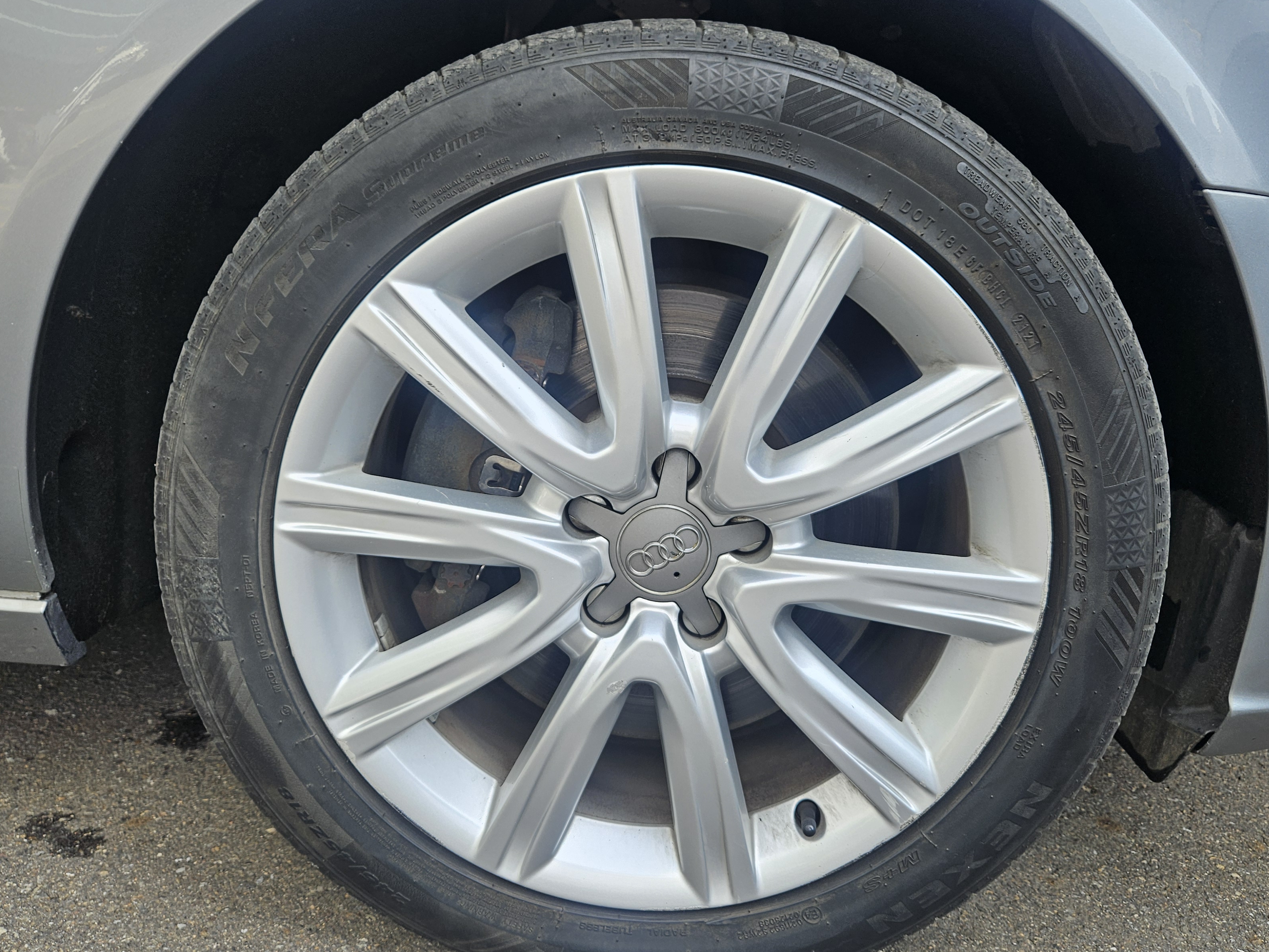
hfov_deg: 61.6
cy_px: 437
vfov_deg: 48.2
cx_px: 657
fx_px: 1063
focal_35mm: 29
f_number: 1.8
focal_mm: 5.4
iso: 25
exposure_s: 1/257
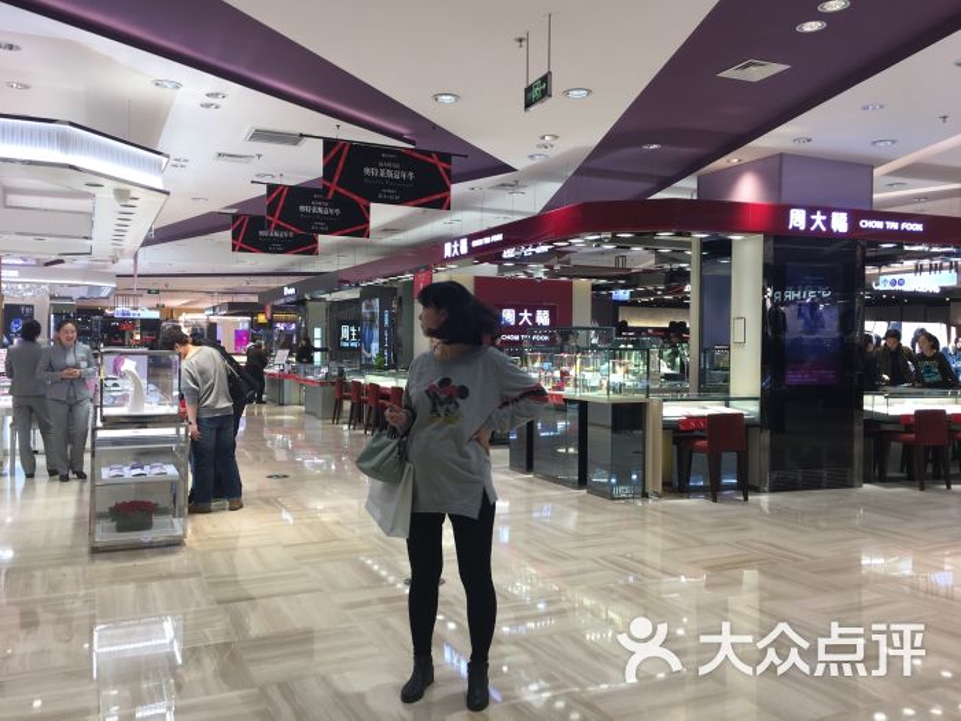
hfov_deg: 61.7
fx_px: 805
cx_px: 480
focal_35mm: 29
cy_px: 360
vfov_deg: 48.2
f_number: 2.2
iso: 25
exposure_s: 1/50
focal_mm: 4.15
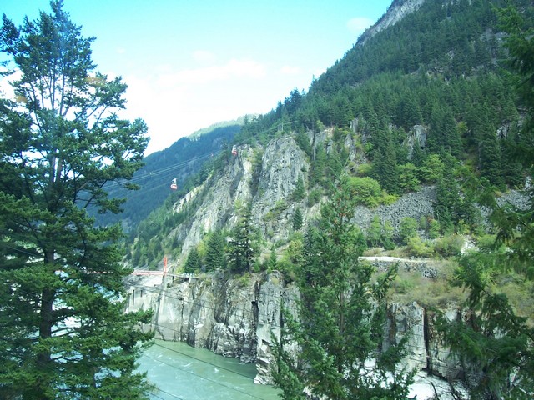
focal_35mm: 34
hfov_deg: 54.0
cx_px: 267
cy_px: 200
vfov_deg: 41.8
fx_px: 524
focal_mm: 5.6
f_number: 2.7
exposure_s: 1/180
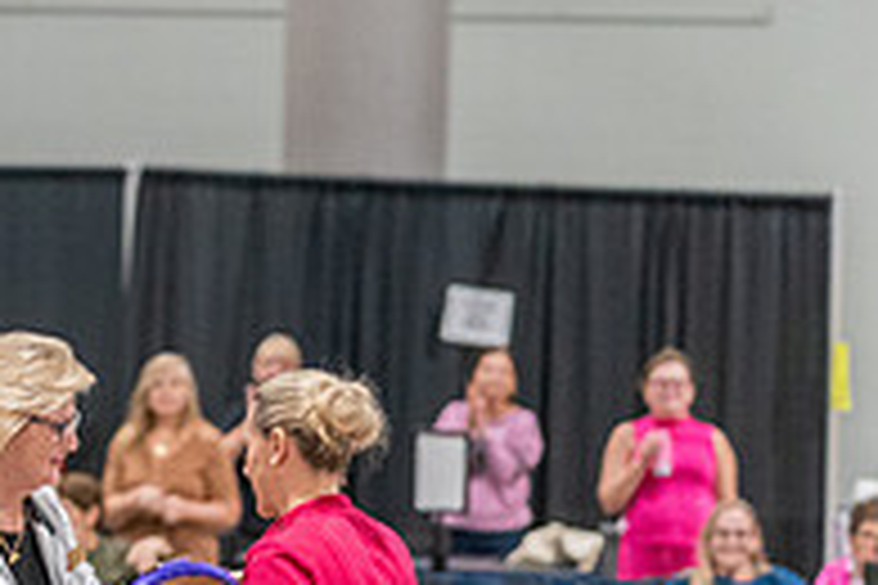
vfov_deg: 4.4
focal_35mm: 312
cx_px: 149
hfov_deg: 6.6
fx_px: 7609
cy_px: 470
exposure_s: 1/250
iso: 6400
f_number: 2.8
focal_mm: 105
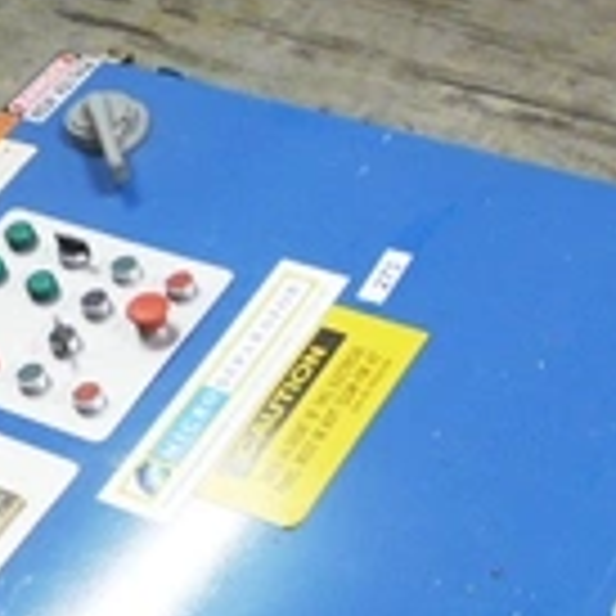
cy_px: 647
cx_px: 391
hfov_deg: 27.6
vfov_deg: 26.0
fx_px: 1248
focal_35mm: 62
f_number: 3.3
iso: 400
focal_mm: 4.3
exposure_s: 1/10
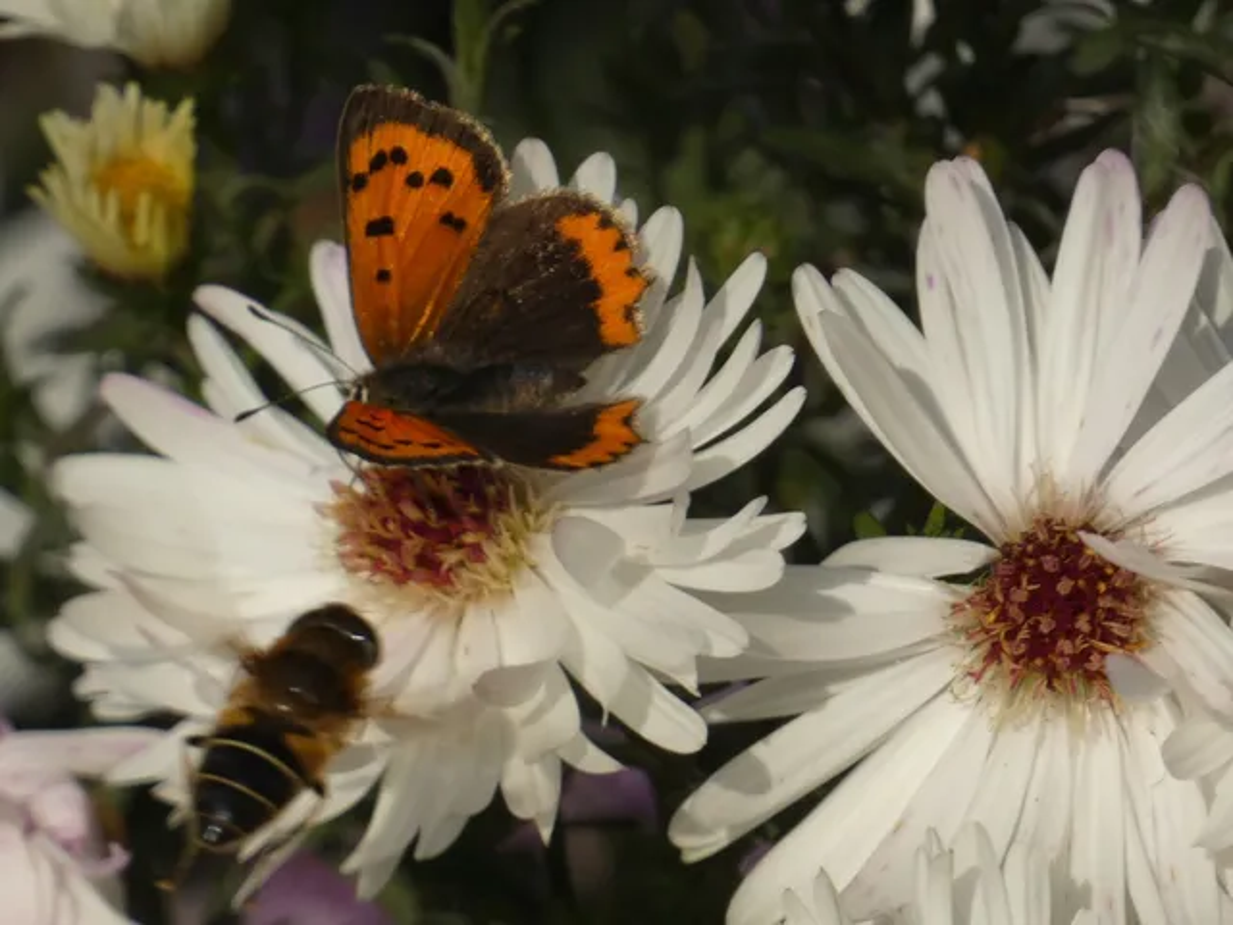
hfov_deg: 3.2
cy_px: 462
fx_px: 22155
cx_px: 616
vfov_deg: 2.4
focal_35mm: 622
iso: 80
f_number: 5.6
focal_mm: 111.5
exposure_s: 1/320
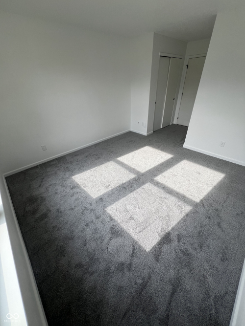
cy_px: 163
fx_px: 123
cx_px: 122
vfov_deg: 106.2
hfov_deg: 89.9
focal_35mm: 13
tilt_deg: -33.9
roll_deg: +3.3
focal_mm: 1.57
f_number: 1.8
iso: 32
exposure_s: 1/277
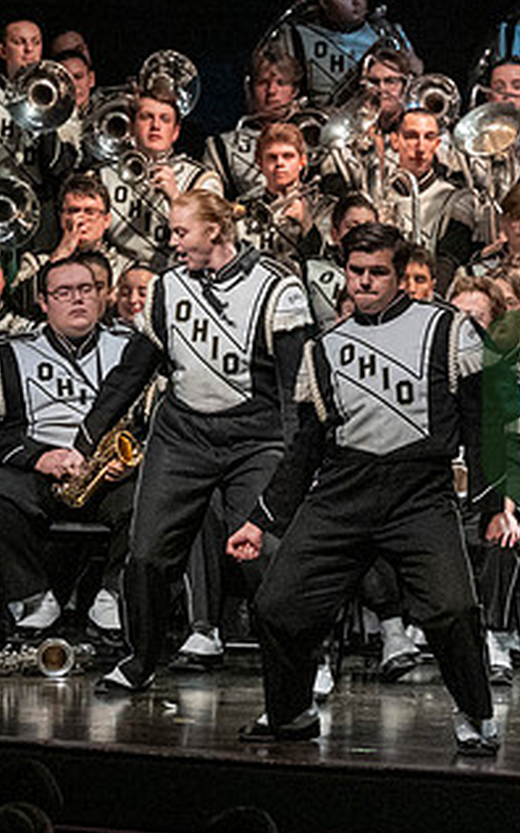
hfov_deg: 3.4
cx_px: 680
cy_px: 431
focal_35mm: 391
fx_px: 8870
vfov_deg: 5.4
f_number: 4
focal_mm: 140
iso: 4000
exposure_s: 1/500
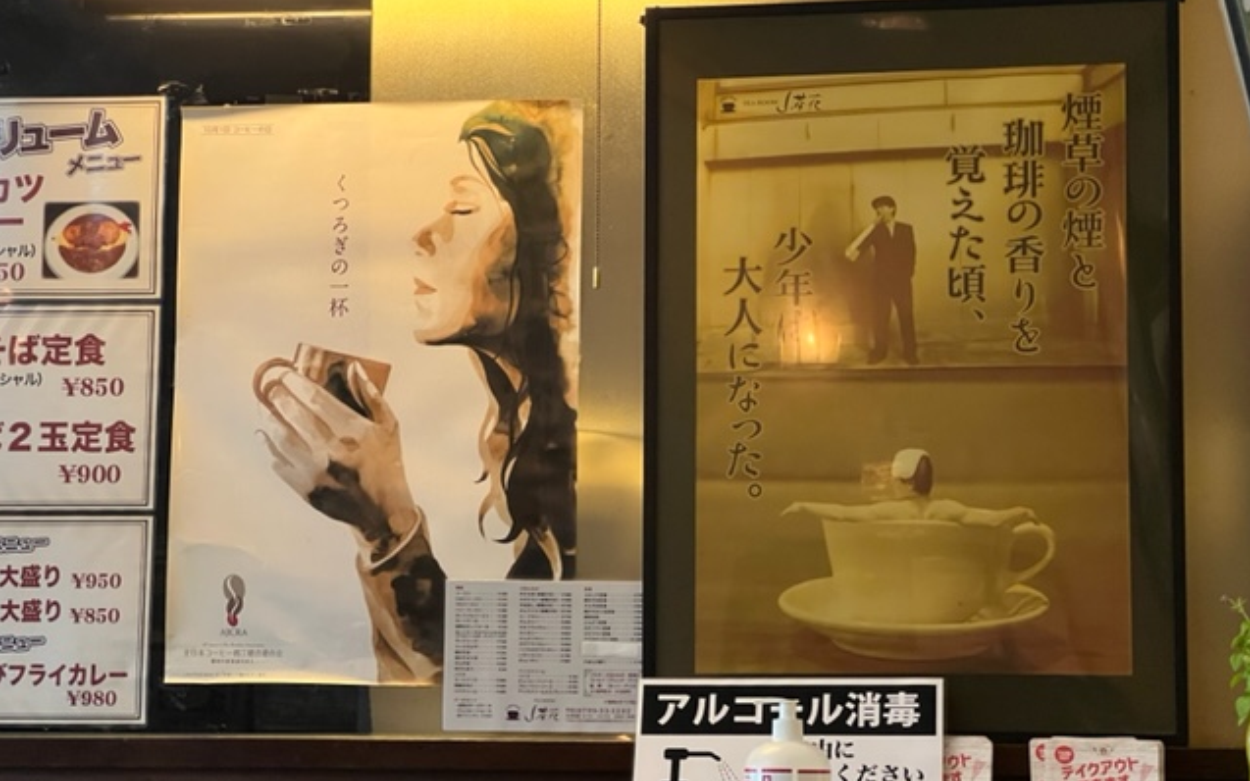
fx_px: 2793
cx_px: 626
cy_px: 451
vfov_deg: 15.9
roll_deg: -0.4
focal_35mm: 82
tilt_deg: +5.6
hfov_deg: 25.2
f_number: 2.8
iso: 640
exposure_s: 1/60
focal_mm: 9
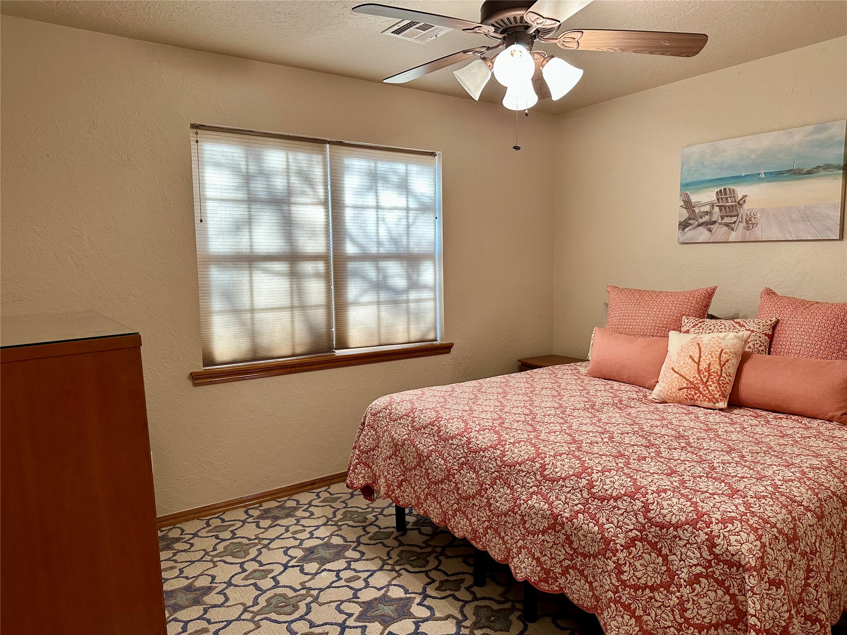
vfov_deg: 56.8
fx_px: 587
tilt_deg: -5.9
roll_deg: +0.7
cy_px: 318
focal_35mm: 24
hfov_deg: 71.6
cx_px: 424
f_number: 1.78
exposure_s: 1/120
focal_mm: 6.86
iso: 200
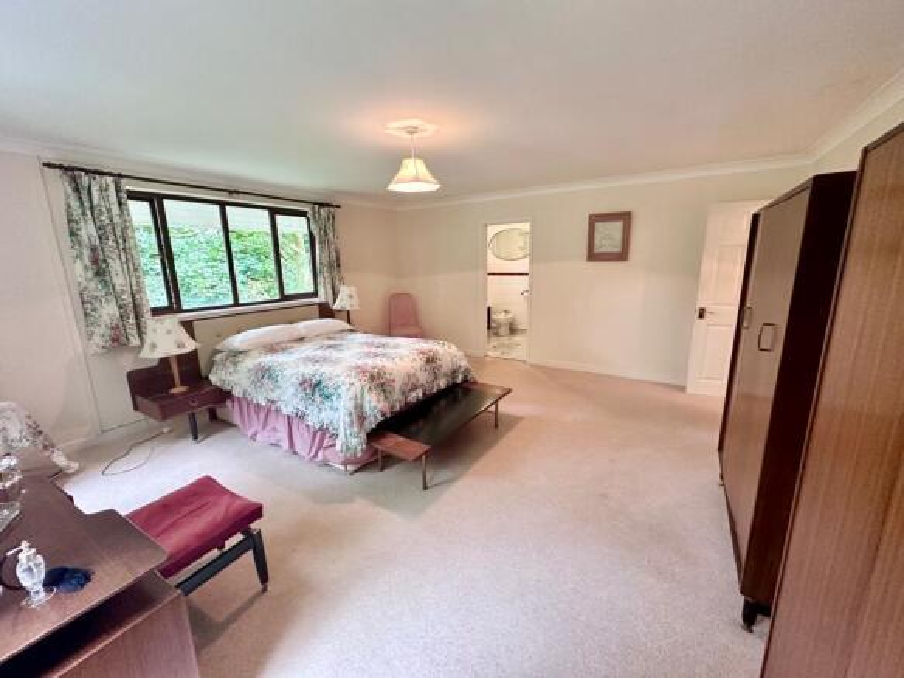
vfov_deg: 85.7
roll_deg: +1.3
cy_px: 339
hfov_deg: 102.1
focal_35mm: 14
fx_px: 366
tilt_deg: -11.5
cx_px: 452
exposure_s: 1/50
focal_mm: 2.22
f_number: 2.2
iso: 320
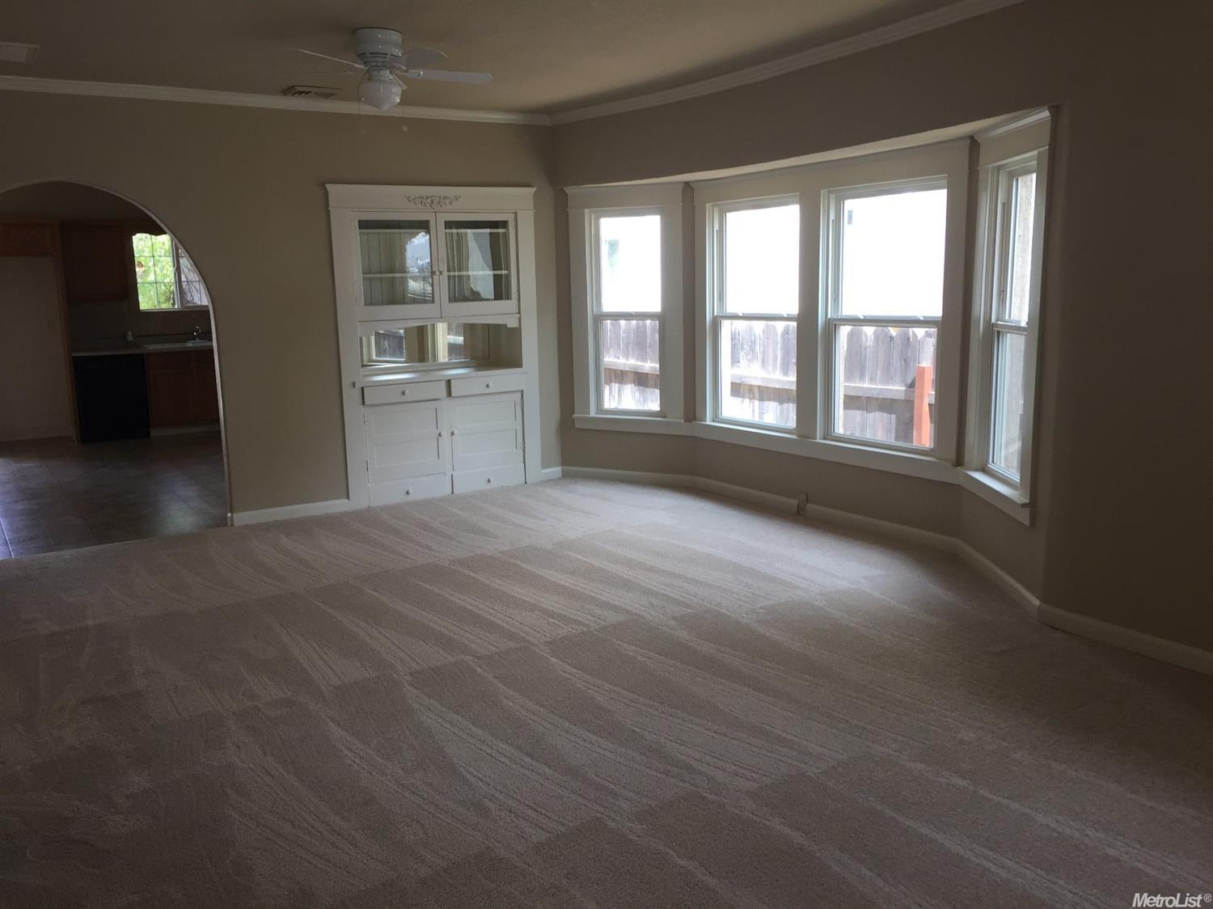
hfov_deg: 61.7
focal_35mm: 29
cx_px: 606
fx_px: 1016
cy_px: 454
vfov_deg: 48.2
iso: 40
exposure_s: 1/120
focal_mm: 4.15
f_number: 2.2
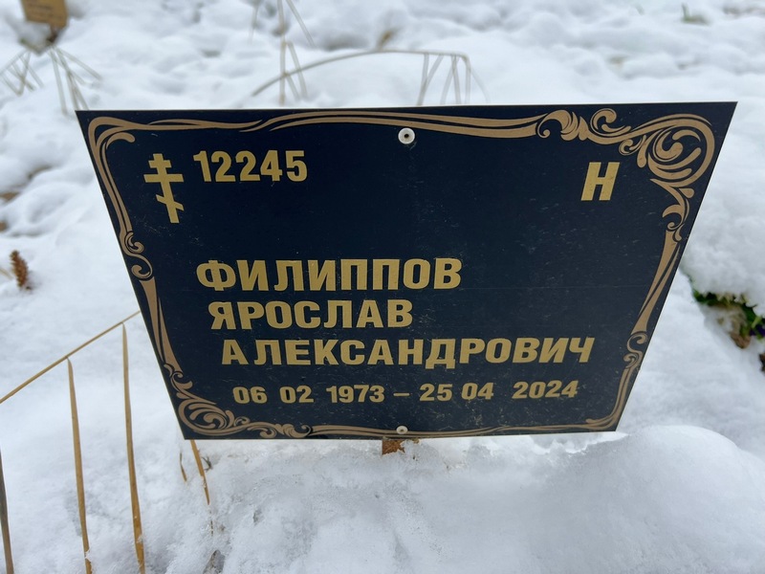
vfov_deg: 53.1
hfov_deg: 67.3
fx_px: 575
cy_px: 287
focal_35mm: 26
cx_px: 382
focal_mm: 5.7
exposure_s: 1/441
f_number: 1.5
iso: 50
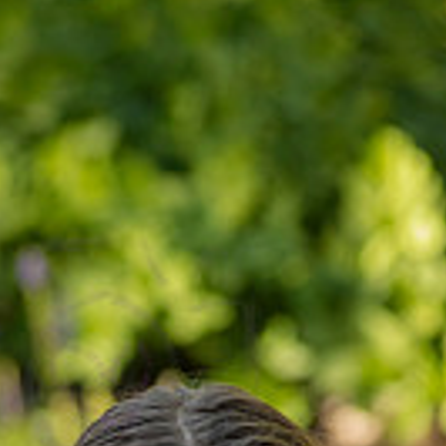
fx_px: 5248
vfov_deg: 4.8
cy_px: 684
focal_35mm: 360
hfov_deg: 4.9
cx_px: 114
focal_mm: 125
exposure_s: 1/400
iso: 400
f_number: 4
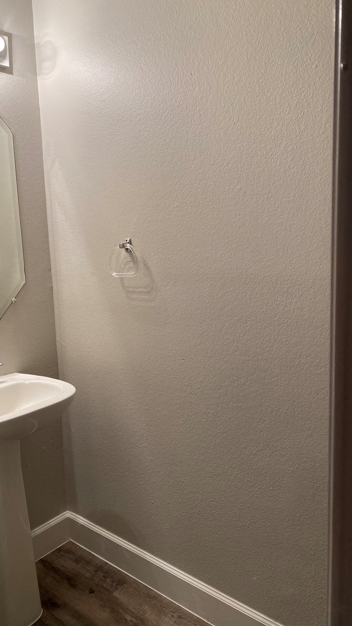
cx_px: 126
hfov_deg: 39.8
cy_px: 312
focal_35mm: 29
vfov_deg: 66.1
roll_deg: +3.1
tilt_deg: -8.2
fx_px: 481
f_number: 1.8
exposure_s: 1/120
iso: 125
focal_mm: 4.25
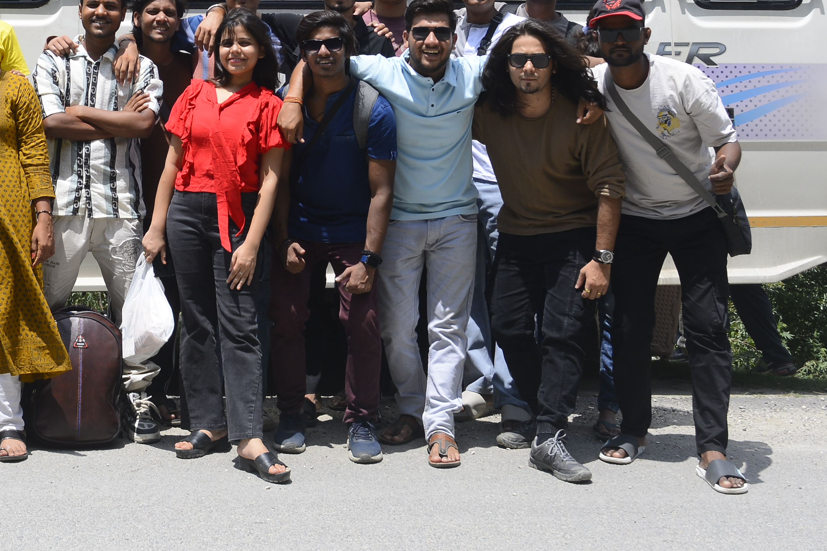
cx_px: 131
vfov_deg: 17.3
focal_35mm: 77
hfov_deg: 25.7
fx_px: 1771
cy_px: 11
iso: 100
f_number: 8
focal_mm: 23
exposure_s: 1/320
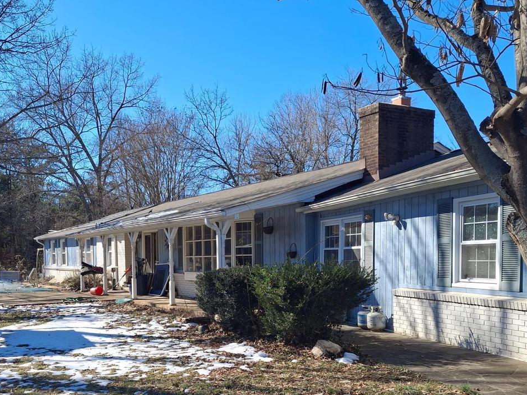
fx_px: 579
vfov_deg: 36.9
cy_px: 291
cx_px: 199
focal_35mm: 38
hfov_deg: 48.5
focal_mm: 4.69
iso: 25
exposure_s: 1/818
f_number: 1.8
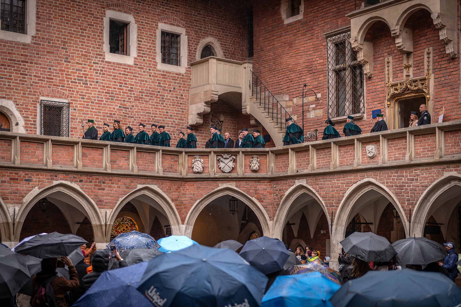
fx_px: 768
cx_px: 230
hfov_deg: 33.4
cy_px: 154
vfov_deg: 22.6
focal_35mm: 60
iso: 400
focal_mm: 60
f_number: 2.8
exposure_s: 1/200
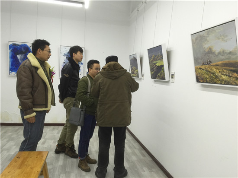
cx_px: 119
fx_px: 199
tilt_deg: -4.4
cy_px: 89
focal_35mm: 29
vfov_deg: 48.2
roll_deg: -4.7
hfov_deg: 61.7
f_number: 2.2
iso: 32
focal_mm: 4.15
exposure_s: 1/33
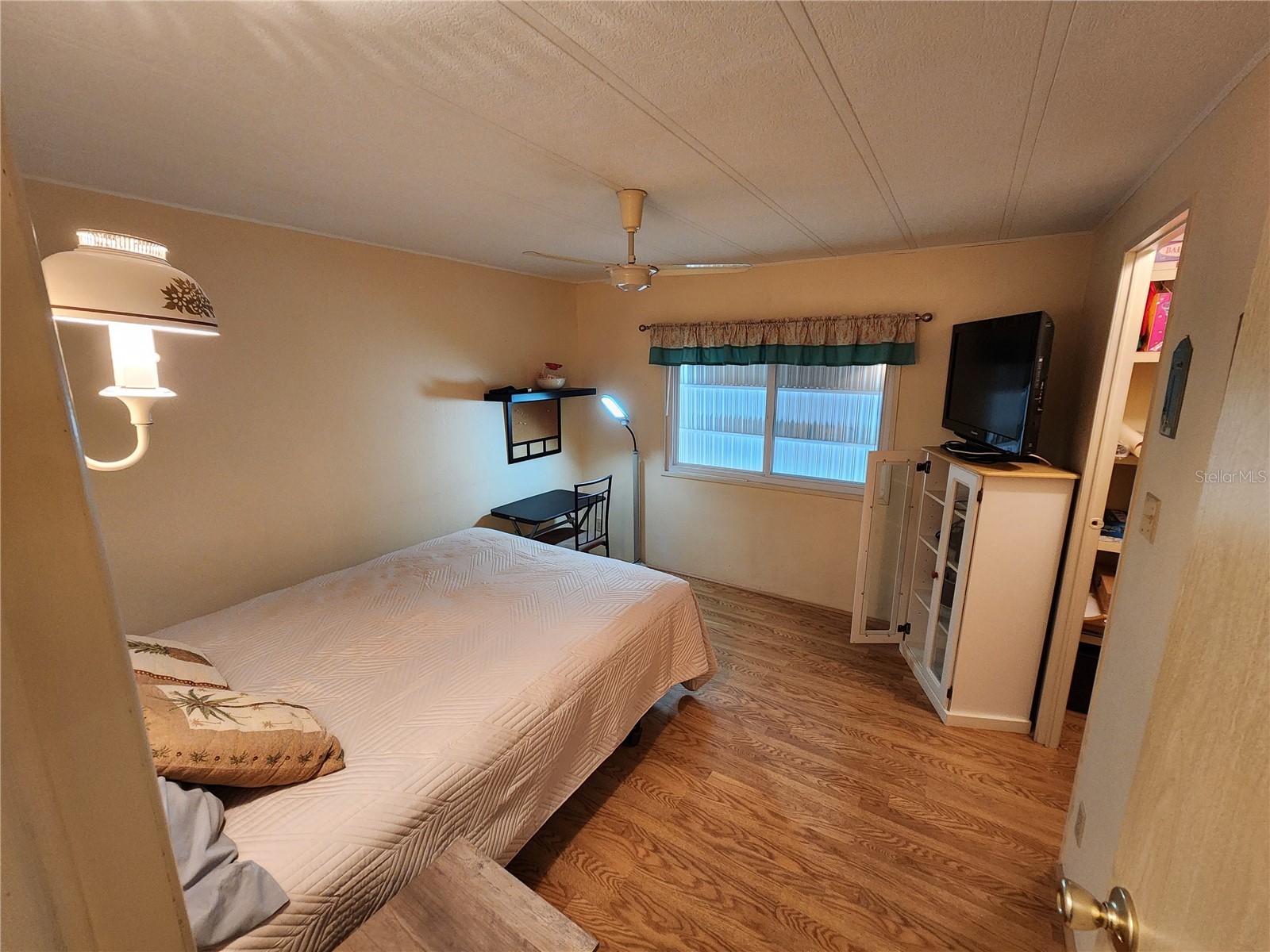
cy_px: 476
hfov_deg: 106.2
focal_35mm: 13
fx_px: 477
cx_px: 635
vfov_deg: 89.9
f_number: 2.2
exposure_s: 1/30
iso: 320
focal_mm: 2.2
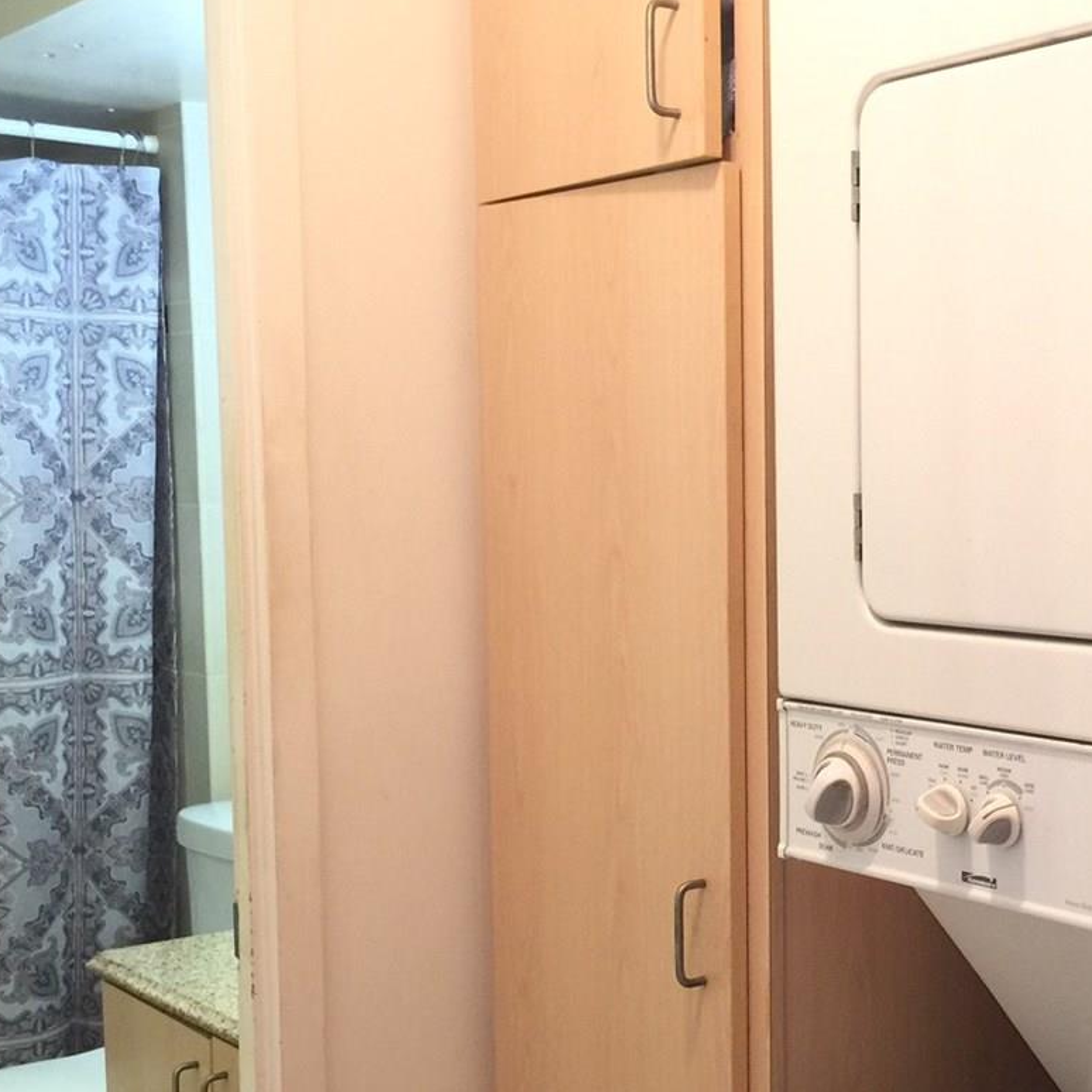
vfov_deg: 32.1
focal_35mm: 53
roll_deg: -1.0
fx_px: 1892
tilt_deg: -5.9
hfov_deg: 31.3
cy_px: 666
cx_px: 885
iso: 64
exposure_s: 1/15
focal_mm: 4.15
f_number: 2.2
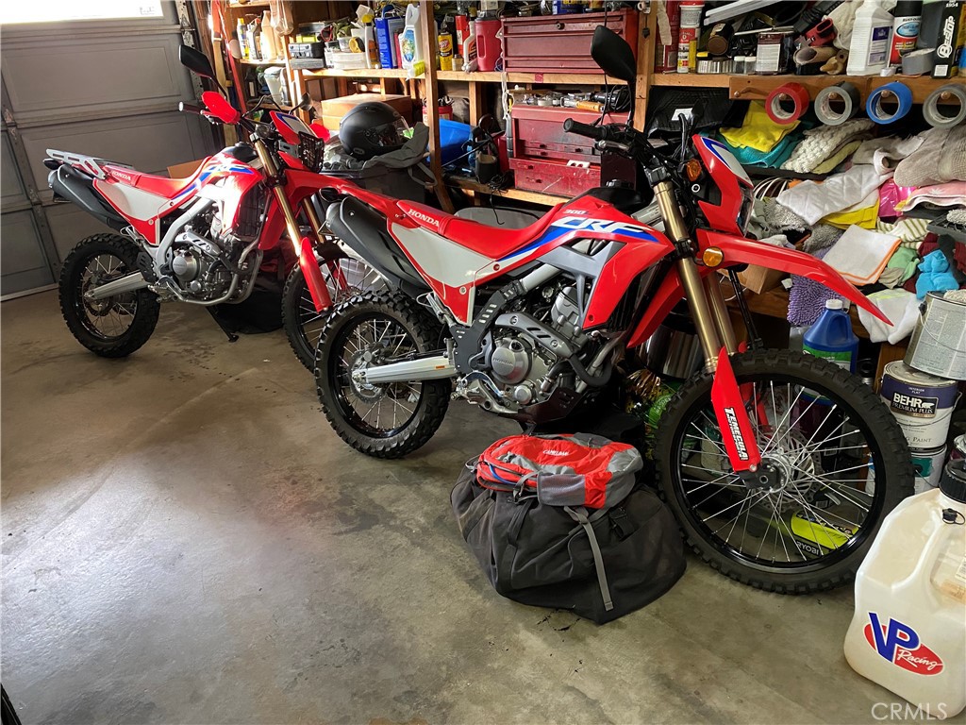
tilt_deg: -25.5
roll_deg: +4.5
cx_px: 483
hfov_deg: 67.3
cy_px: 362
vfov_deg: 53.1
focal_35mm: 26
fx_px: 726
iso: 400
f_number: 1.8
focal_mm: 4.25
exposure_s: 1/40
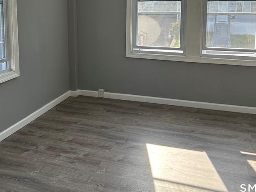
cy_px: 38
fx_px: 325
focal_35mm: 44
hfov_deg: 42.6
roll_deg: +0.3
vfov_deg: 32.0
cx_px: 94
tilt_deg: -6.4
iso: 50
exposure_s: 1/353
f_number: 1.5
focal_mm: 5.7
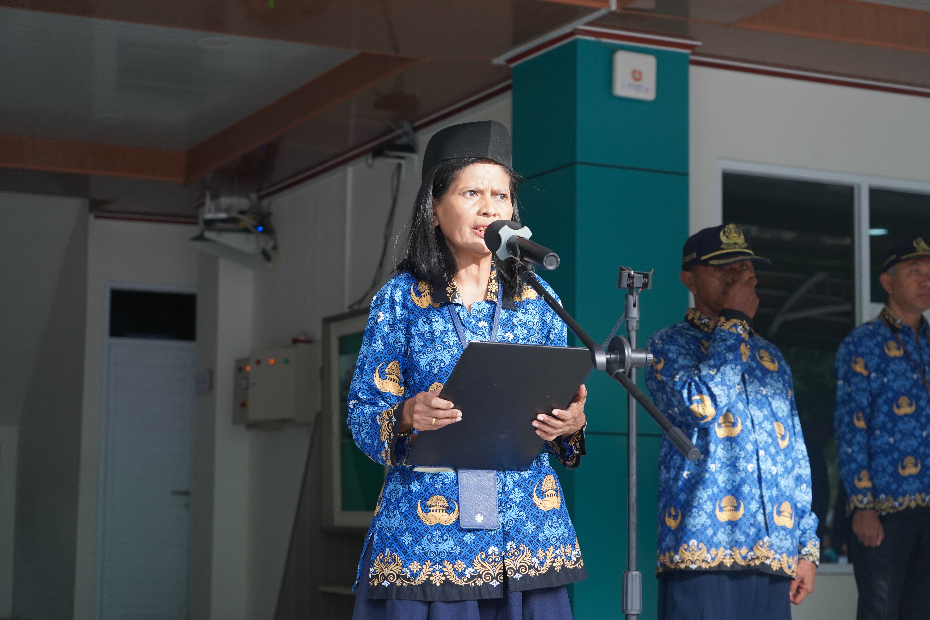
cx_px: 465
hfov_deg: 28.8
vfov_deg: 19.5
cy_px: 310
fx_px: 1808
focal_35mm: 70
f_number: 5.6
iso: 1250
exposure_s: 1/160
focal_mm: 70
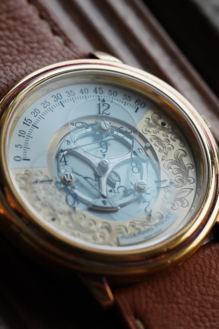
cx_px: 110
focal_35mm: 105
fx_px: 957
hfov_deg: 13.1
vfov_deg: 19.4
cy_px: 164
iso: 5000
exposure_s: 1/250
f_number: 8
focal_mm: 105
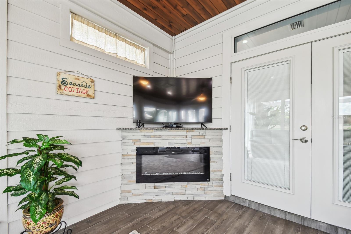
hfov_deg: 100.4
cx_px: 176
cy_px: 117
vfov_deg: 77.3
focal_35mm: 15
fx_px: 146
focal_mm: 10
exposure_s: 1/60
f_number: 7.1
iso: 100
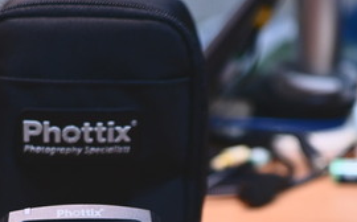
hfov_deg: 21.0
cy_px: 295
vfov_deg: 12.8
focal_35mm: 98
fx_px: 952
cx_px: 82
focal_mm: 24
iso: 800
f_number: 1.7
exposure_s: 1/160
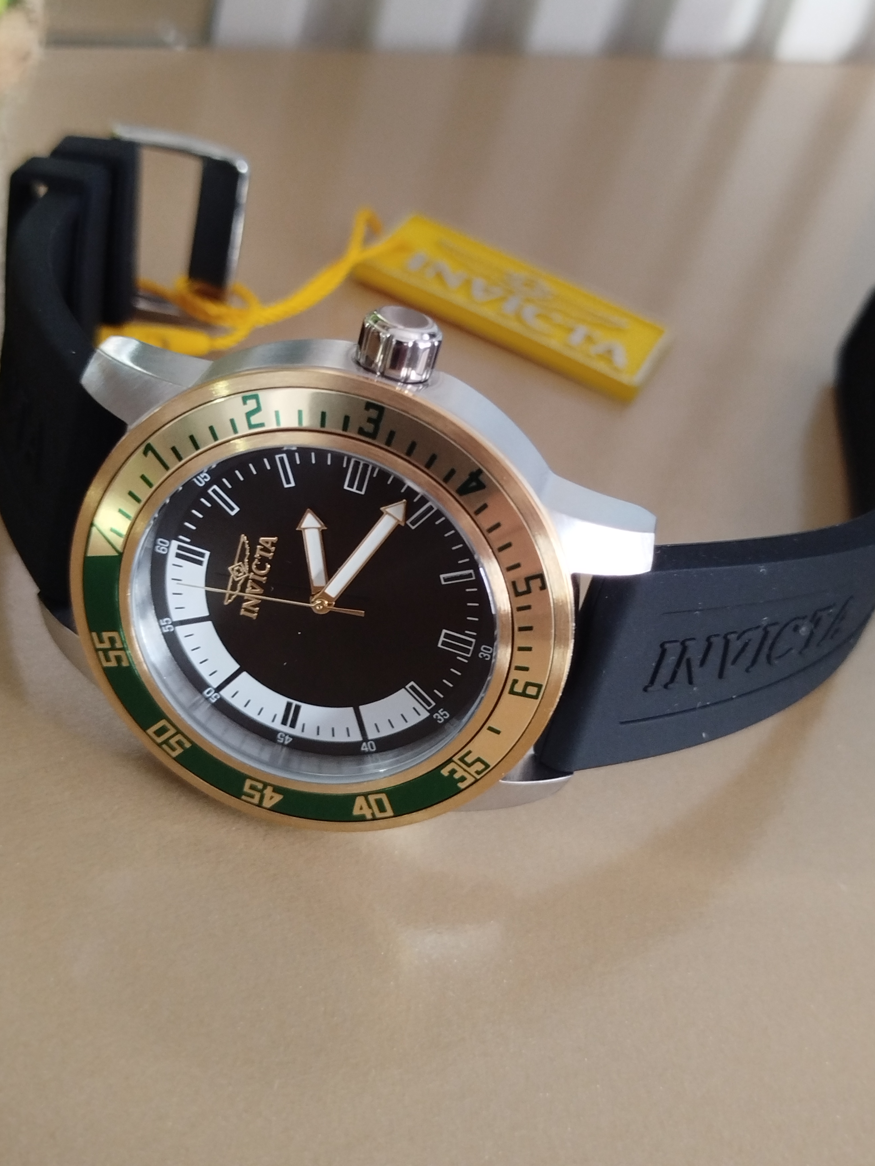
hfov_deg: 30.9
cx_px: 446
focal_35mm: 47
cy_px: 500
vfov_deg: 40.3
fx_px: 1584
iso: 500
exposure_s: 1/17
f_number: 1.7
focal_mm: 5.31
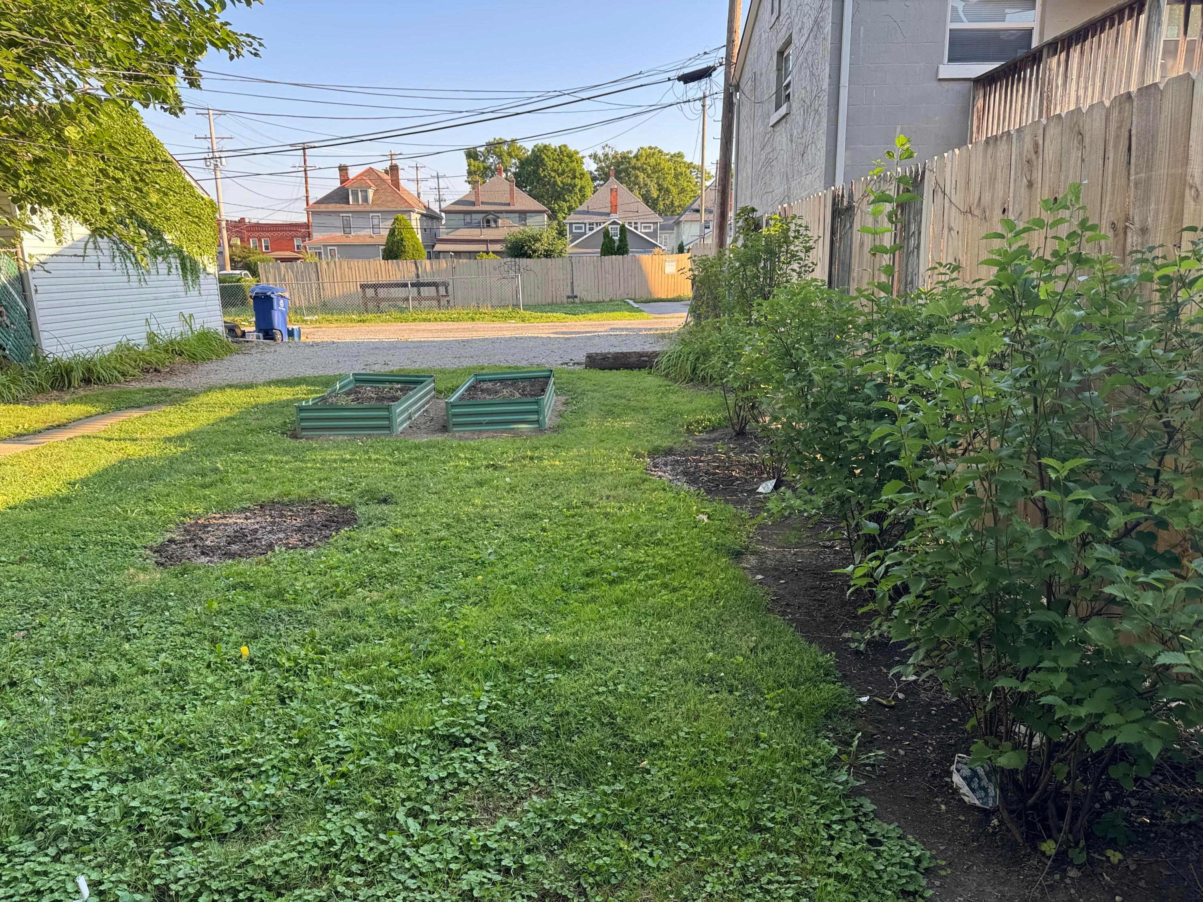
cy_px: 451
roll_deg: +1.0
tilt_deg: -11.3
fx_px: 834
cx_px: 602
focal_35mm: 24
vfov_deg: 56.8
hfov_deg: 71.6
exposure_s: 1/366
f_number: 1.78
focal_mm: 6.76
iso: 80
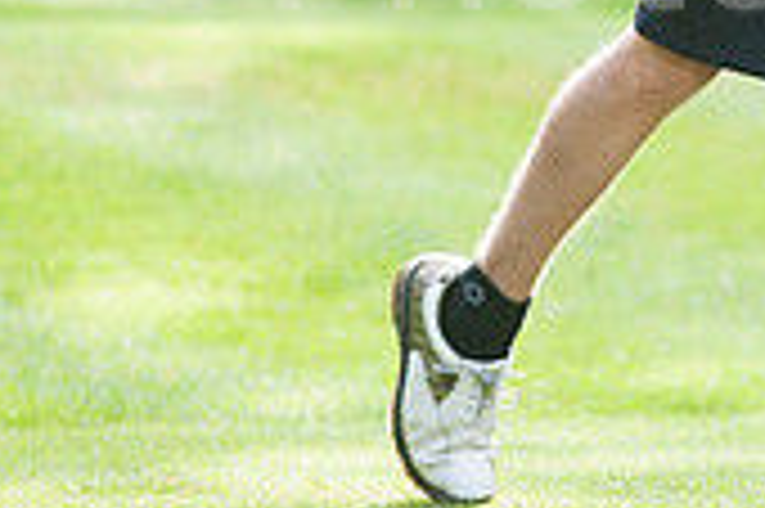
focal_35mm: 1025
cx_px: 860
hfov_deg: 2.0
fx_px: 21760
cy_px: -274
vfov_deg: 1.3
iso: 400
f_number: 4
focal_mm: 300
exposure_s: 1/500
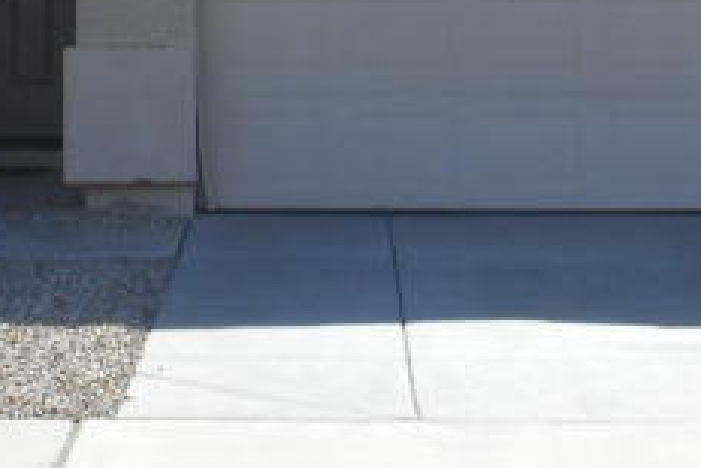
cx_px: 103
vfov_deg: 7.4
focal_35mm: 179
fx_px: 3488
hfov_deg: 11.4
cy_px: -480
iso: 80
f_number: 4.5
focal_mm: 6.9
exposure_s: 1/320
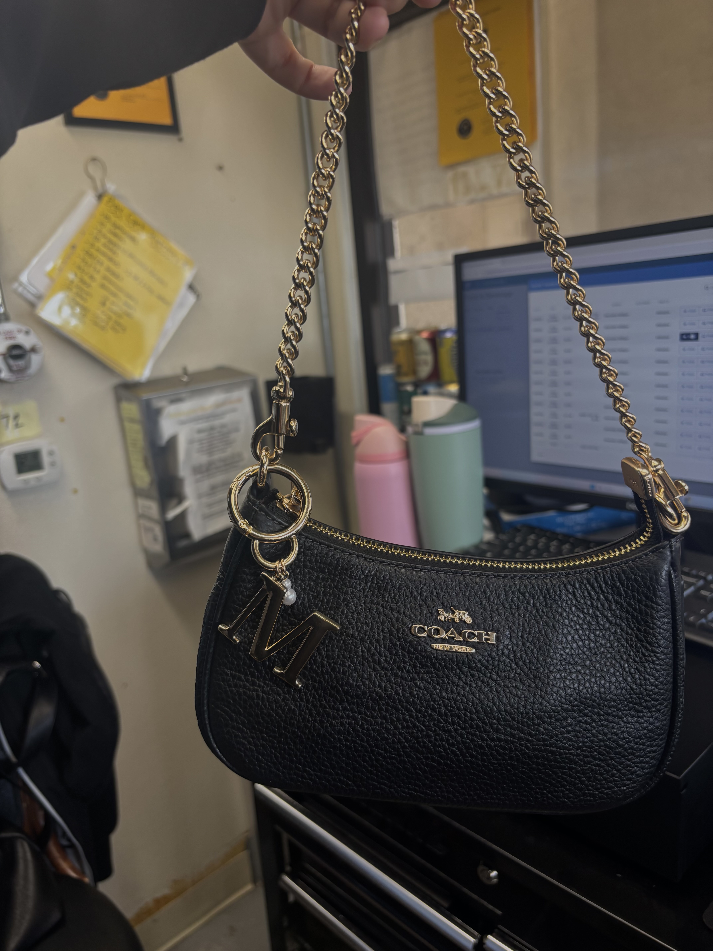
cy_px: 476
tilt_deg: -13.3
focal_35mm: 26
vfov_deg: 67.3
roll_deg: +4.1
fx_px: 714
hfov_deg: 53.1
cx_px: 356
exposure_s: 1/120
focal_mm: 5.96
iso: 80
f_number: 1.6
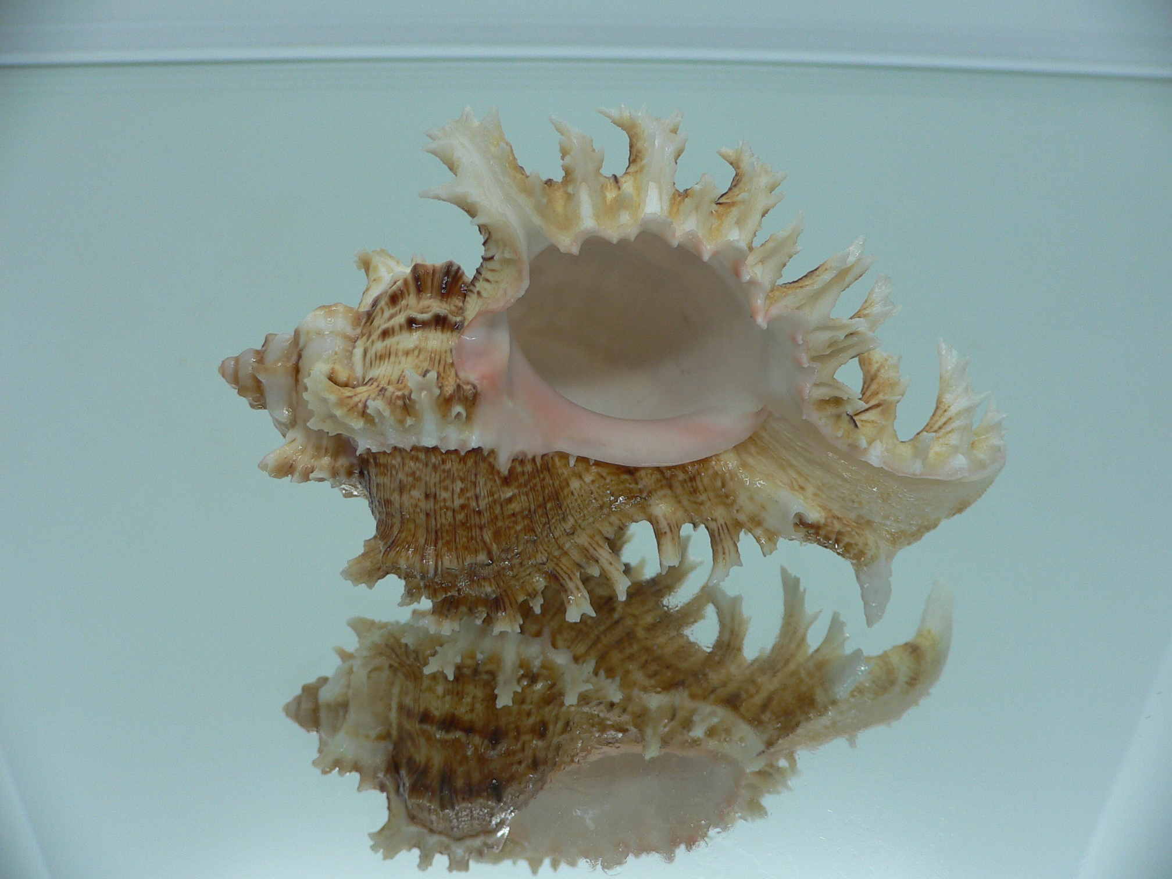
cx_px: 586
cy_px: 440
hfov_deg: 52.6
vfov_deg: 40.7
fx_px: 1185
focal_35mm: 35
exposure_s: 1/60
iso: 80
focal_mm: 4.6
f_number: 2.8
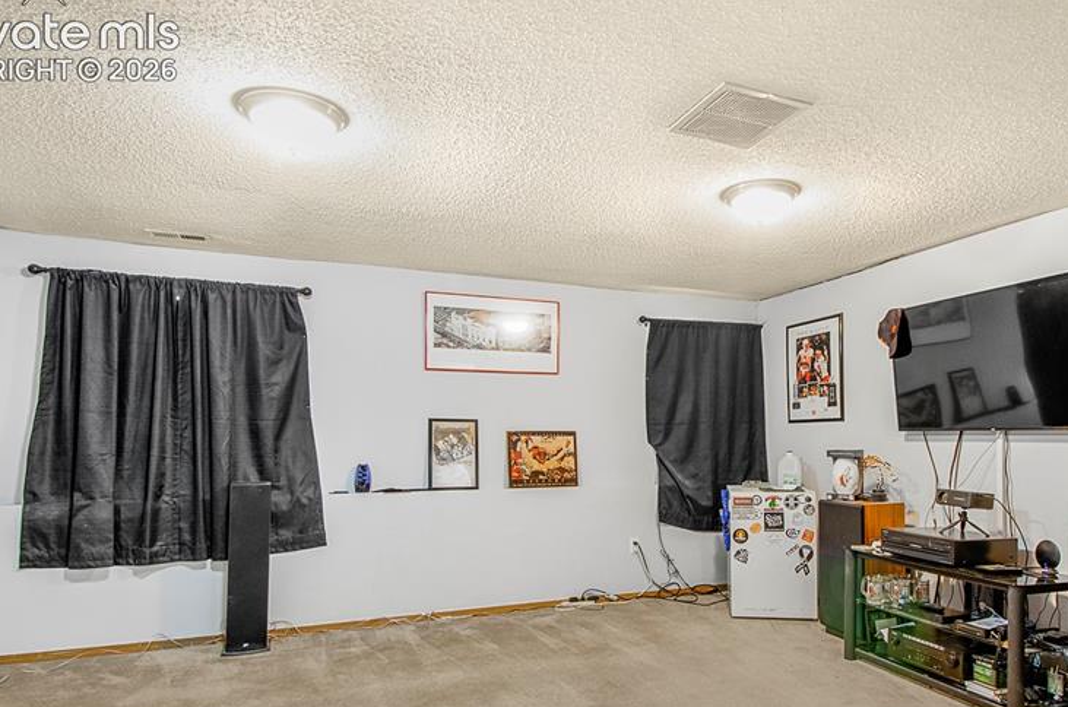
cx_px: 642
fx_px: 622
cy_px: 446
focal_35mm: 21
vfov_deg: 58.4
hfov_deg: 80.3
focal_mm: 10
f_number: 13
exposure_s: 1
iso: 320
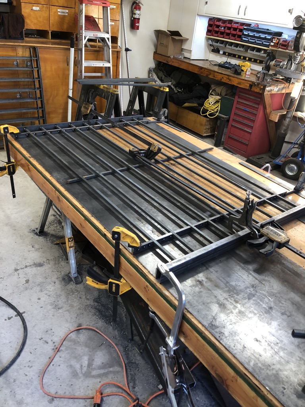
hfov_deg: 49.7
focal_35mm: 28
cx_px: 152
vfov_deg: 63.4
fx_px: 329
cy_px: 204
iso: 40
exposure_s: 1/30
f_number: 1.8
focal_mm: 4
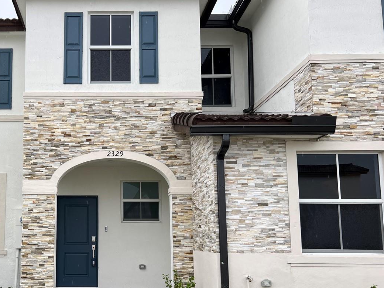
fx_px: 444
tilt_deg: +6.0
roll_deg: -0.7
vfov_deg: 35.7
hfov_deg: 45.0
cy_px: 184
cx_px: 90
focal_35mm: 40
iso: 50
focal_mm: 5.7
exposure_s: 1/552
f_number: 1.5
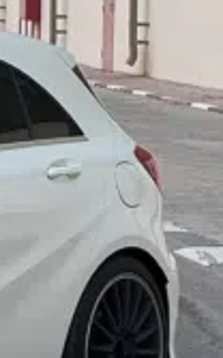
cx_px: -365
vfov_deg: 6.7
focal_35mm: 313
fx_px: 3051
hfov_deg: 4.1
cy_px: 266
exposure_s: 1/121
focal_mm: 9
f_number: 2.8
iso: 25
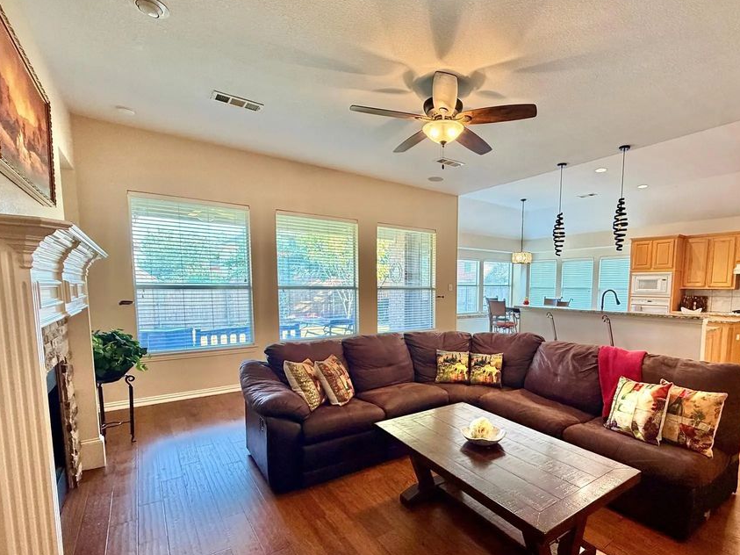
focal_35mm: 17
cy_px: 325
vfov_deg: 74.1
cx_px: 427
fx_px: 363
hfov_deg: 90.4
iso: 250
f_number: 2.2
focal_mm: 2.22
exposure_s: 1/60
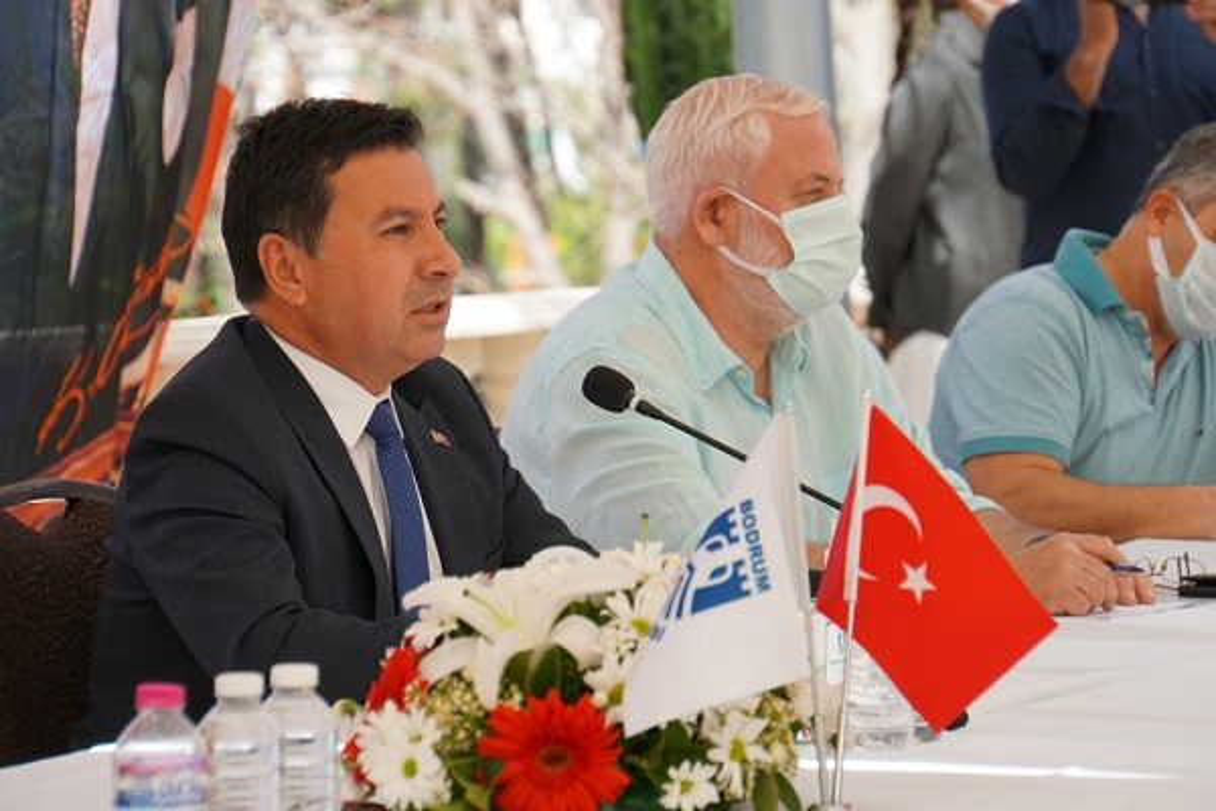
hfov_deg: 12.0
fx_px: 5776
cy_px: 406
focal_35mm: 171
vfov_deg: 8.0
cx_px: 608
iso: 160
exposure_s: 1/200
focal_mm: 114
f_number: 6.3
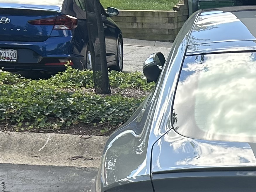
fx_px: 887
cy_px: 300
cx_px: 361
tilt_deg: -18.1
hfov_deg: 15.4
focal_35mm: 120
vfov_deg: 11.7
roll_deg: -0.3
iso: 50
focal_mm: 5.7
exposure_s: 1/539
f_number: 1.5
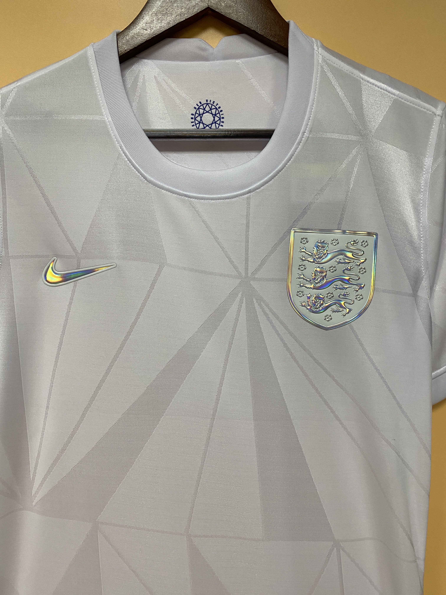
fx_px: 447
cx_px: 223
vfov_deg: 67.3
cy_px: 298
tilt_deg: -5.8
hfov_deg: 53.1
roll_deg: -1.2
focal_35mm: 26
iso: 100
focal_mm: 4.25
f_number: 1.8
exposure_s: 1/50
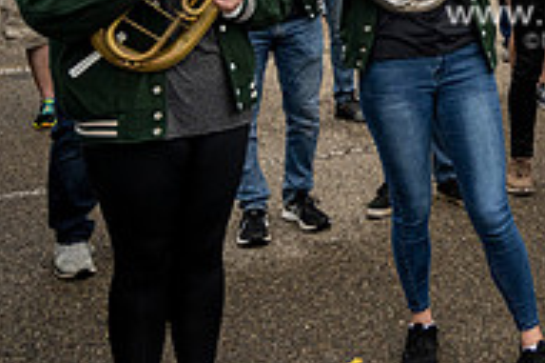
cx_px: 642
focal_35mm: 73
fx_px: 1104
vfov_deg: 17.6
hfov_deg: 25.2
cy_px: -87
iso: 400
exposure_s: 1/800
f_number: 4
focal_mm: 24
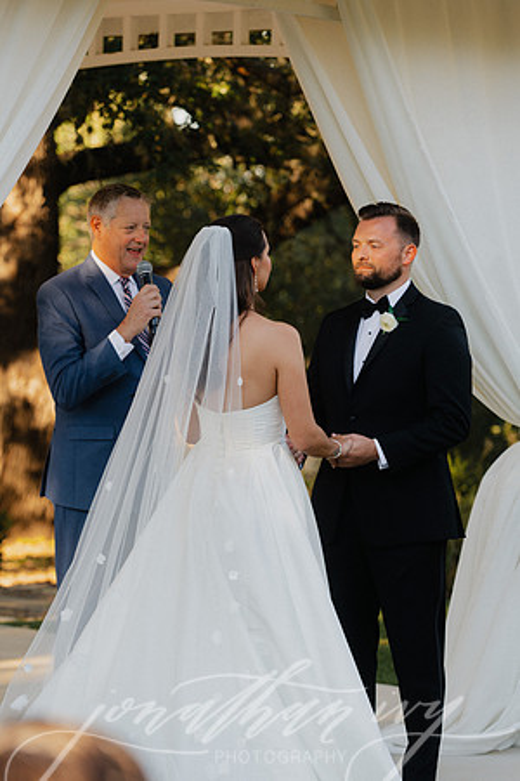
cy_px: 390
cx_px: 260
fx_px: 2925
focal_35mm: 135
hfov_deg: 10.2
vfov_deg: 15.2
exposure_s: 1/250
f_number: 4
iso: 200
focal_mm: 135
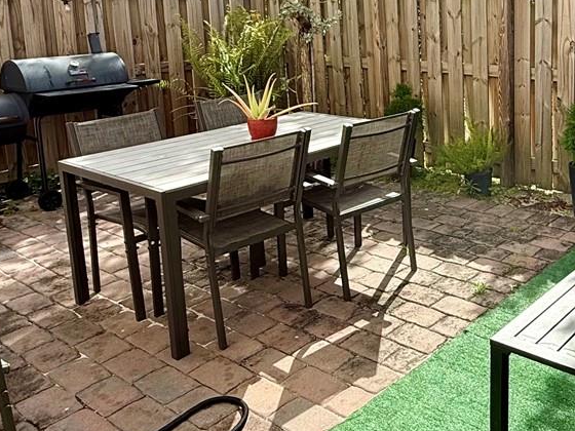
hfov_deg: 44.9
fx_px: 664
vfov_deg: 35.1
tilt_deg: -10.5
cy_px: 104
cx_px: 445
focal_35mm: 40
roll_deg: +1.8
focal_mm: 2.22
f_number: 2.2
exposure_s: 1/1017
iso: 50
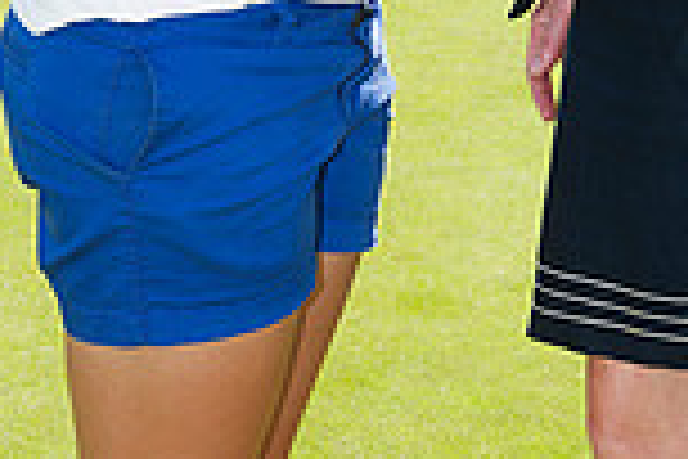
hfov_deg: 12.7
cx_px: 497
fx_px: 3096
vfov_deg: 8.1
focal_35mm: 162
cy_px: -482
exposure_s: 1/250
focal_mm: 55
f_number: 7.1
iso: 200
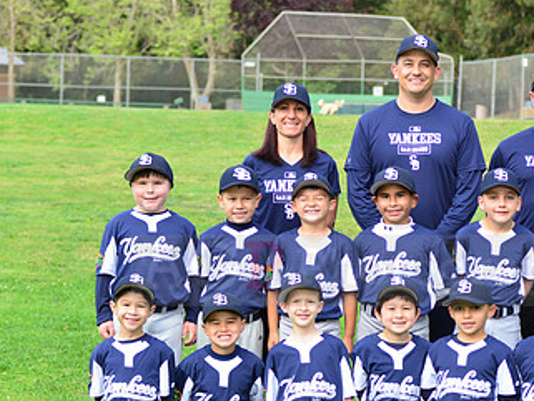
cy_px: 257
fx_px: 2145
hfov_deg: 14.1
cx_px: 411
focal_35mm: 139
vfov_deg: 10.7
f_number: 5.6
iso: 320
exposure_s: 1/200
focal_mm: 80
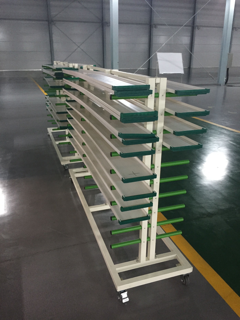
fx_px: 268
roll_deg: +0.7
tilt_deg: -21.1
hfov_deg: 48.2
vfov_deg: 61.7
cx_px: 120
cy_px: 160
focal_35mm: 29
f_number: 2.2
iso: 250
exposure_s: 1/24
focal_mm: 4.15
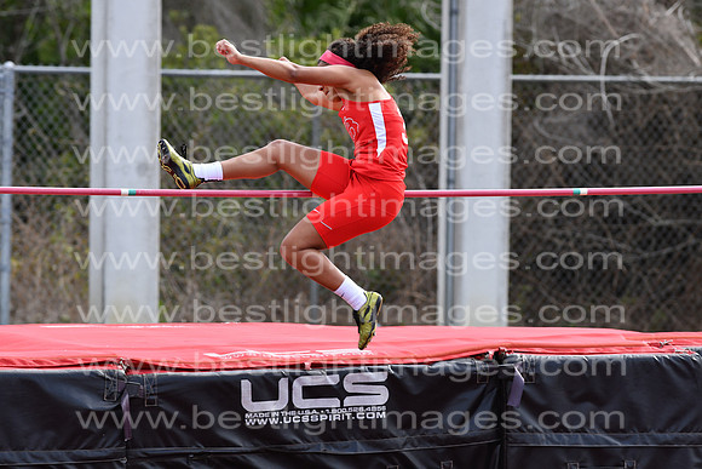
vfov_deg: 3.1
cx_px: 351
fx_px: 8777
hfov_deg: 4.6
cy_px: 234
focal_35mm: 450
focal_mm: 300
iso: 400
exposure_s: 1/1000
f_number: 5.6
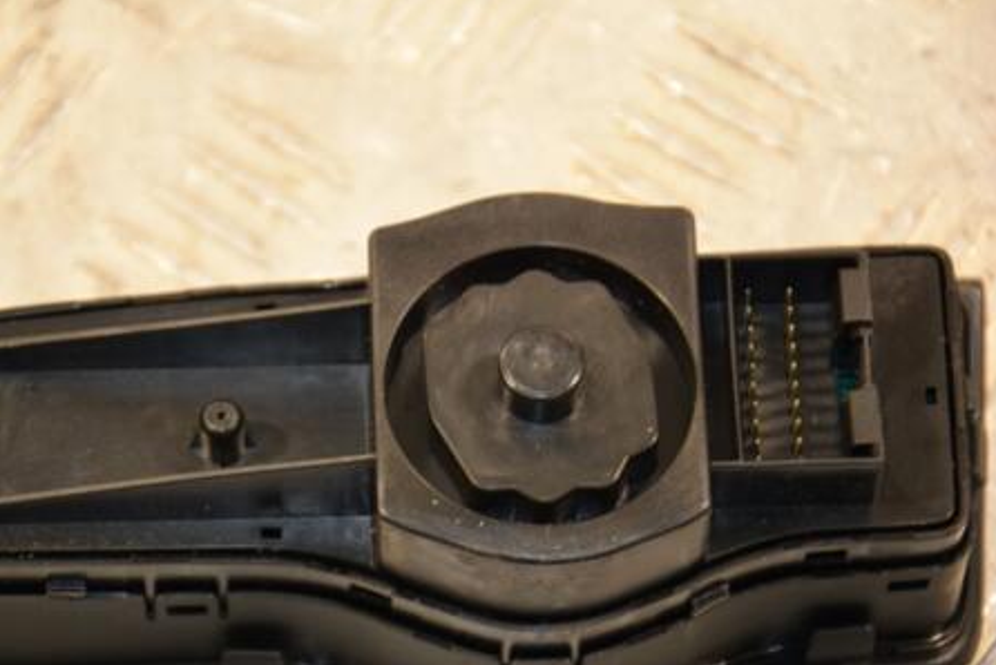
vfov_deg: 6.5
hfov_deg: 9.7
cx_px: 346
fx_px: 5860
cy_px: 437
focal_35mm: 212
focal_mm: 105
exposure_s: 1/125
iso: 800
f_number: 5.6
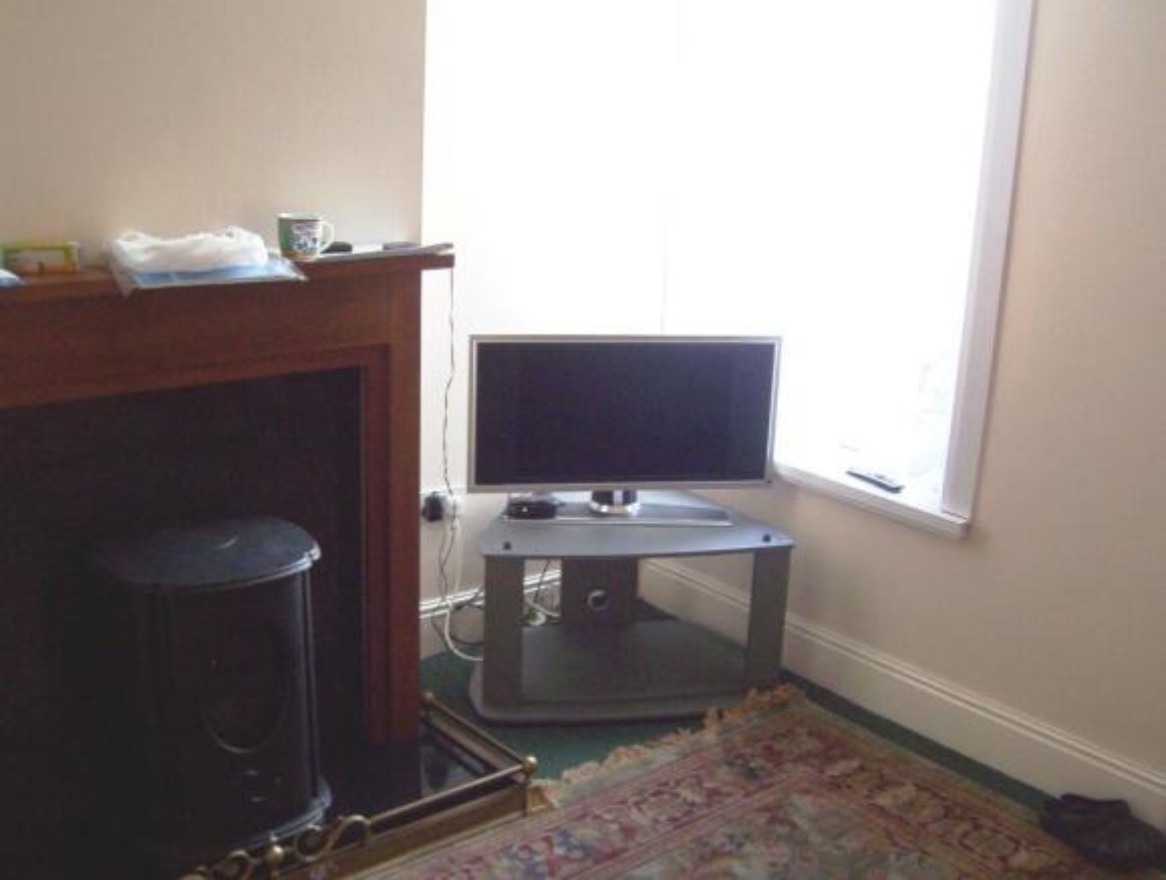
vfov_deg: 39.8
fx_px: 1215
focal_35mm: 36
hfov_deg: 51.3
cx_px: 583
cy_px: 440
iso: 140
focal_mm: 5.54
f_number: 2.76
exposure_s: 1/30
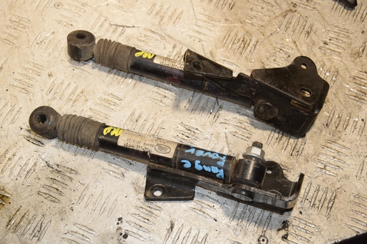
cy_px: 122
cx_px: 184
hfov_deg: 31.9
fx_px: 642
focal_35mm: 63
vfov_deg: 21.5
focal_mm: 42
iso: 800
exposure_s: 1/200
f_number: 7.1
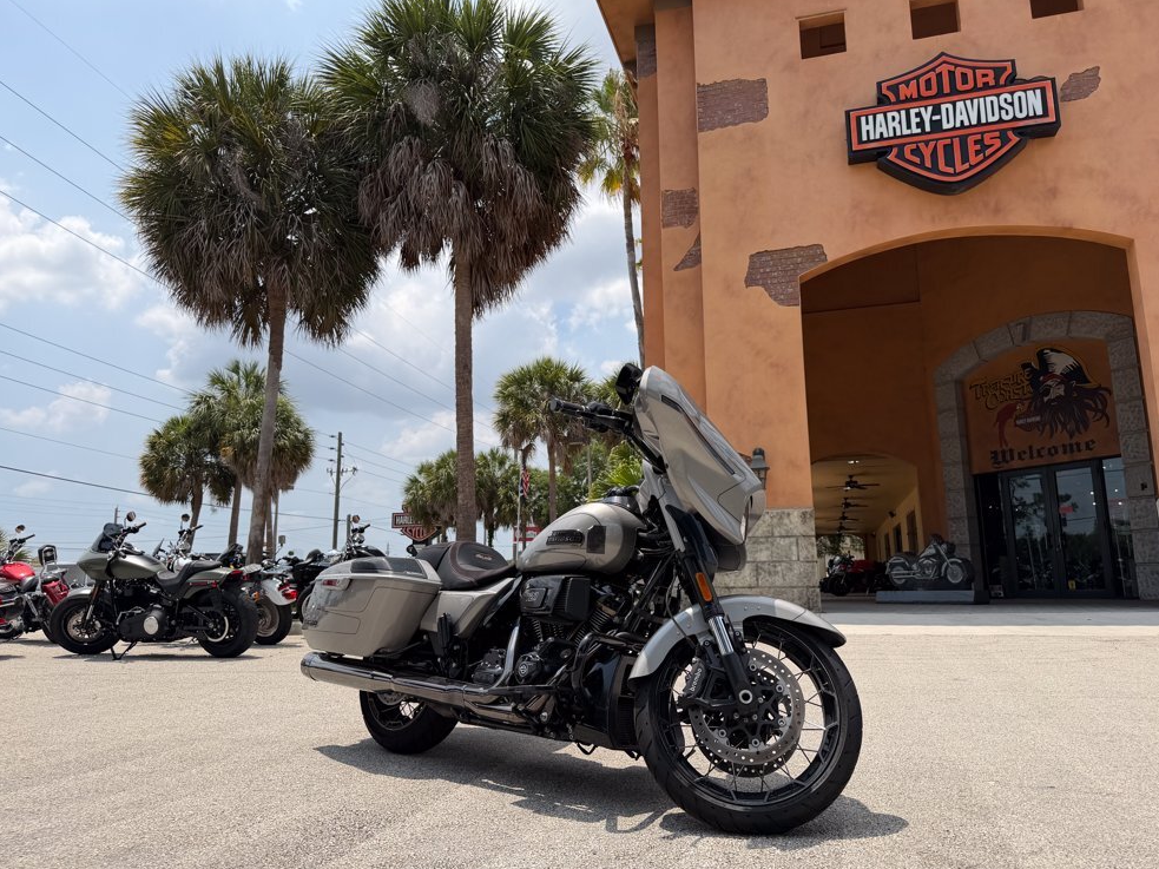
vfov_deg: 54.9
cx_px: 582
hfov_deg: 69.4
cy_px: 422
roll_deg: +1.6
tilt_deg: +10.1
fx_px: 837
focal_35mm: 25
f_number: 1.78
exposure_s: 1/5714
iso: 80
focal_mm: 6.76
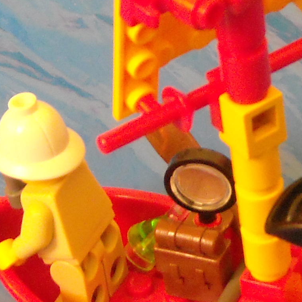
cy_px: 194
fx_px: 2142
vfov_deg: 8.1
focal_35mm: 217
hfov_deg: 8.0
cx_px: 254
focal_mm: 9.87
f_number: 3.5
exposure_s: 1/14
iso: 400
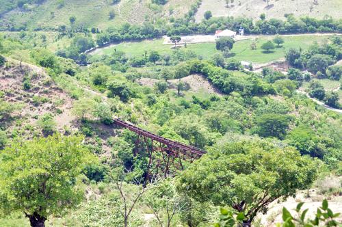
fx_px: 783
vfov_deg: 16.5
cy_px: 114
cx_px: 171
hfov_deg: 24.6
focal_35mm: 82
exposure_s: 1/125
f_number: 10
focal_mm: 55
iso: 400
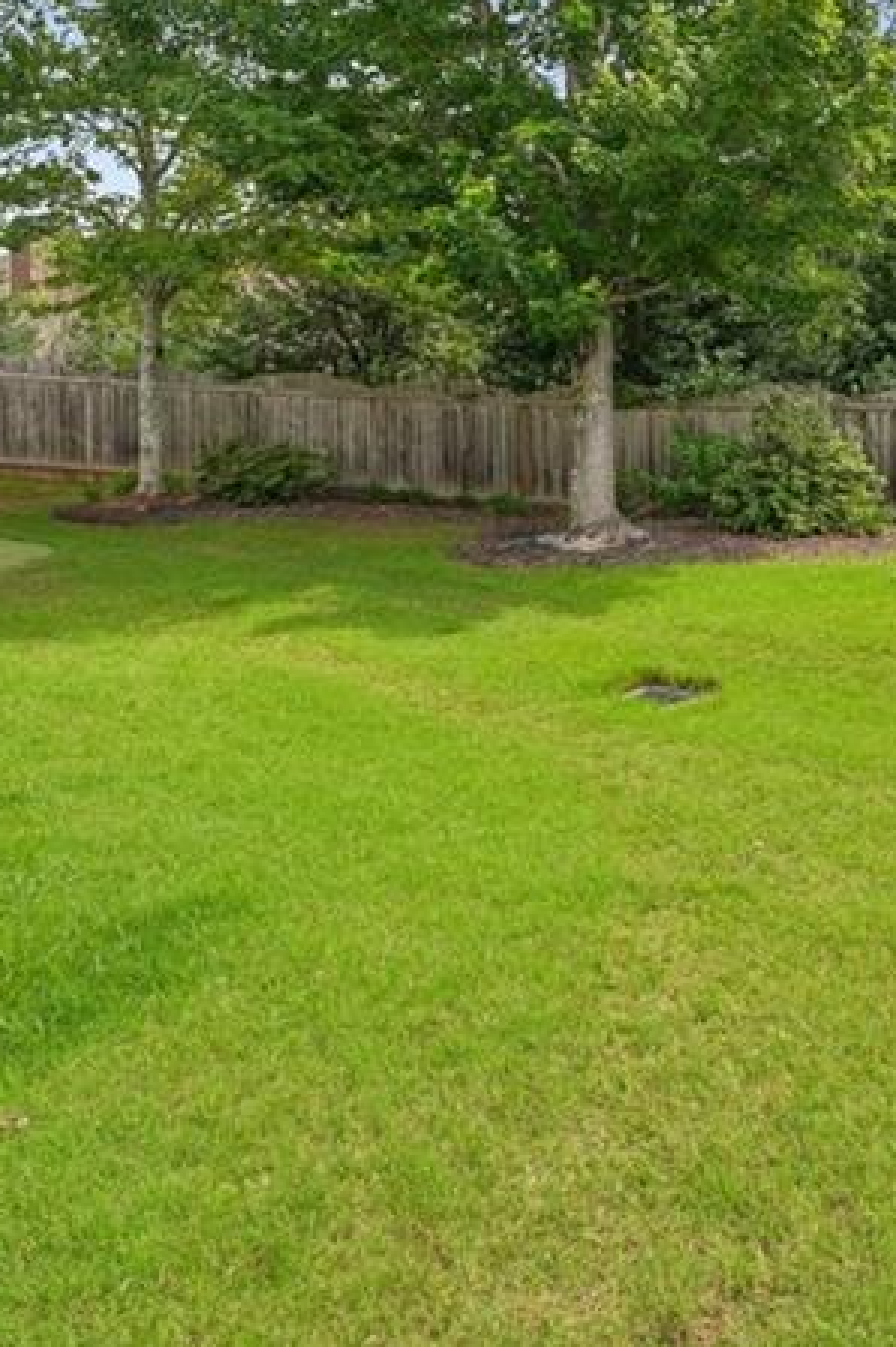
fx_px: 1196
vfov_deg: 55.9
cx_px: 962
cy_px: 338
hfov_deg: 35.6
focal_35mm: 32
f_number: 8
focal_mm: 14
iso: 100
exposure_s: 1/160
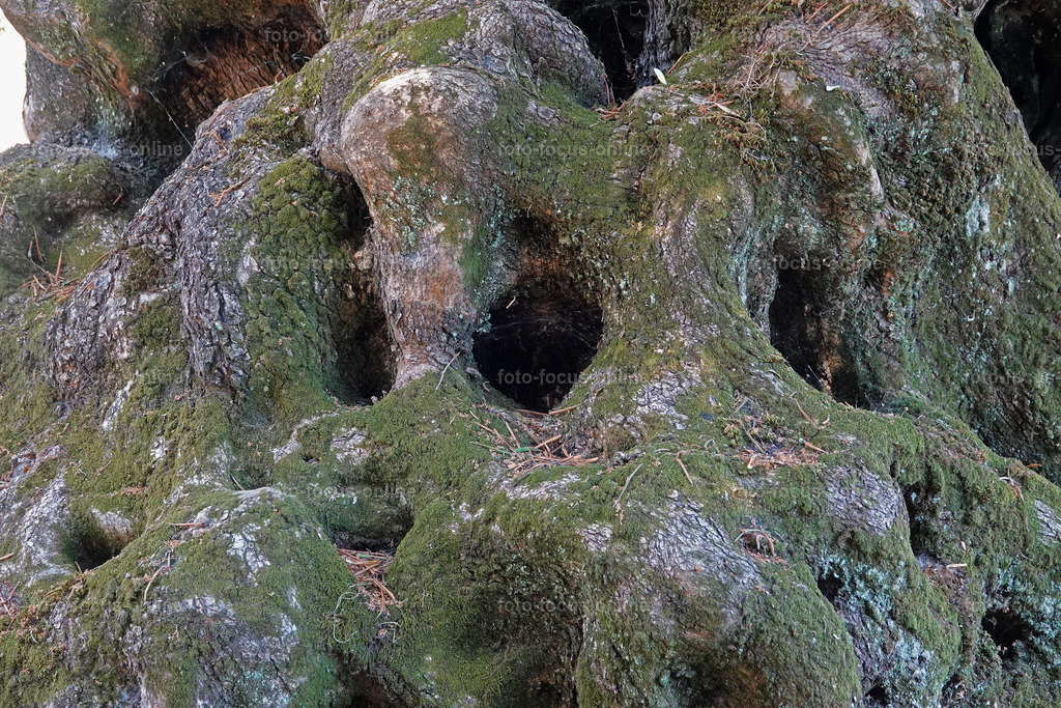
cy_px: 354
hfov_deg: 24.5
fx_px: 2446
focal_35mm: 83
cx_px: 530
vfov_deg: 16.5
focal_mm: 30.5
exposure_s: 1/30
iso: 800
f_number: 3.5
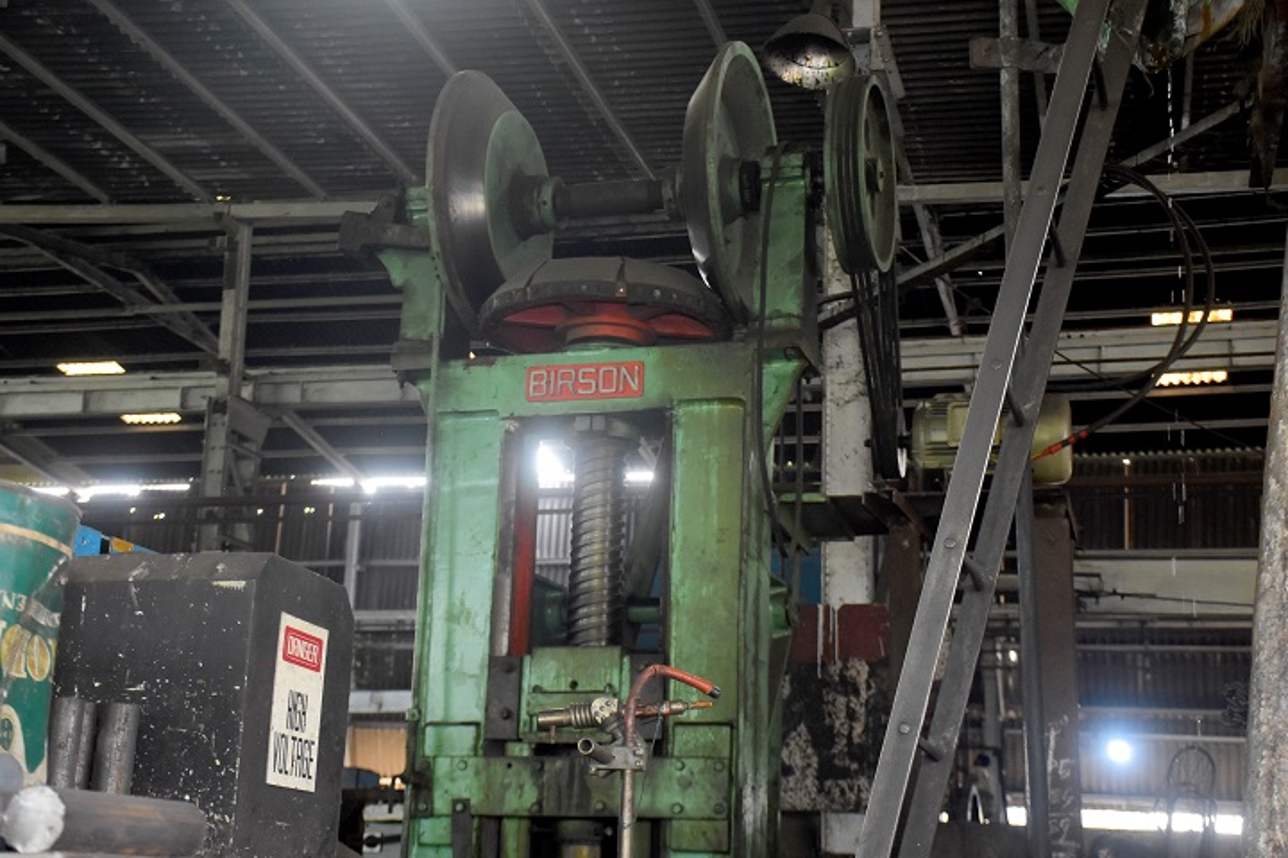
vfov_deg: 26.5
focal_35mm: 51
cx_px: 644
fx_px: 1825
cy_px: 429
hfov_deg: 38.9
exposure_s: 1/125
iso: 1600
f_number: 4.5
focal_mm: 34
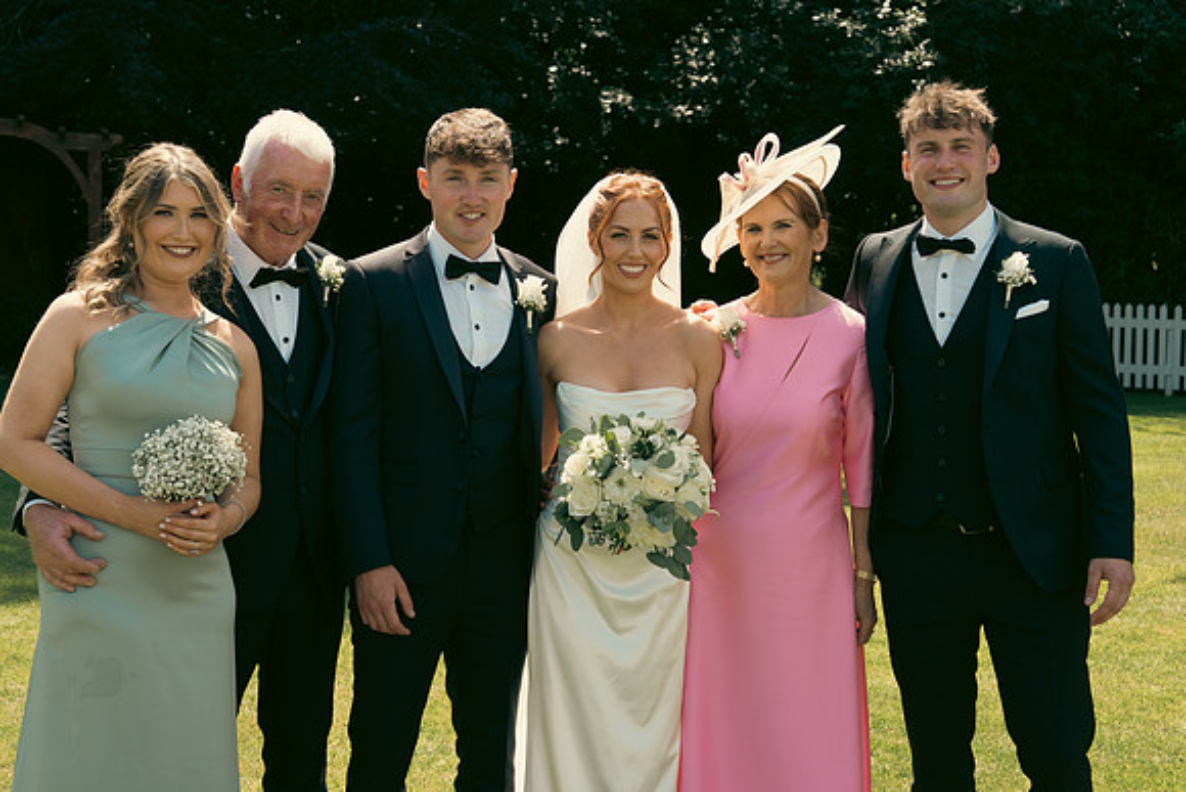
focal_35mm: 65
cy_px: 396
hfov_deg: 31.0
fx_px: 2142
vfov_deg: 20.9
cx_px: 593
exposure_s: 1/640
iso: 640
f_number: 7.1
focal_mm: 65
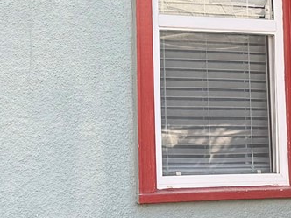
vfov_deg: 9.9
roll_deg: +0.3
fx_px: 1244
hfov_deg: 13.3
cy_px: -31
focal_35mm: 148
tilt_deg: +8.5
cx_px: 96
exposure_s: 1/296
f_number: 1.78
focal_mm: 6.76
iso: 100
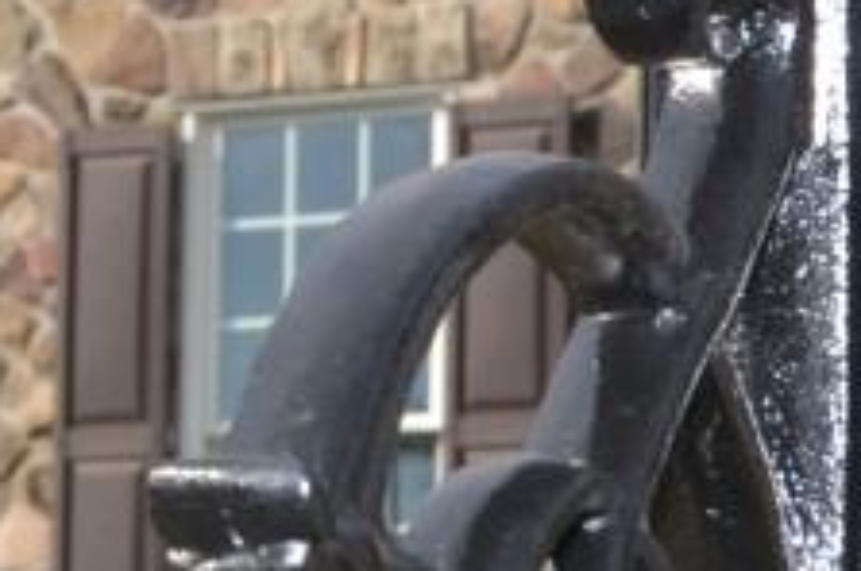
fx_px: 5230
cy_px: 282
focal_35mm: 219
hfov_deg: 9.1
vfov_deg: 6.3
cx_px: -562
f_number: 8
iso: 100
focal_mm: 20
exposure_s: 1/250
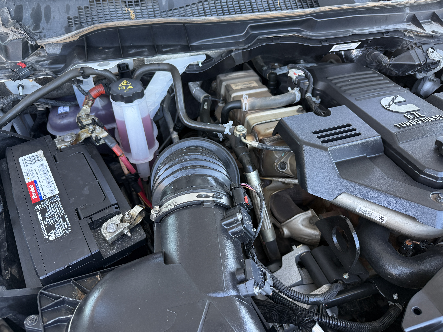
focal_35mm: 24
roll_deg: -0.9
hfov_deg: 71.6
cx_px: 222
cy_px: 166
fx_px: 307
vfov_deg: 56.8
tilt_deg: -44.8
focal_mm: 6.76
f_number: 1.78
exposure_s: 1/125
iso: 160
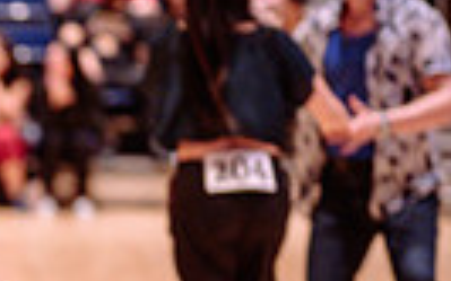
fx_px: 2850
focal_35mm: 232
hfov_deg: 8.8
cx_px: -237
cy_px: 330
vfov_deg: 5.6
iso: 1600
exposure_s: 1/200
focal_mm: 50
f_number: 1.2
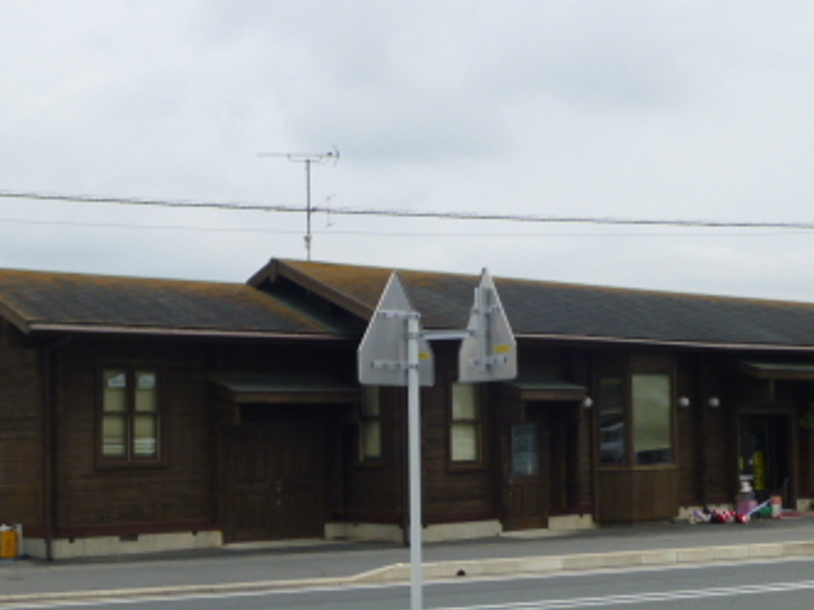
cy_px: 376
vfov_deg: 24.3
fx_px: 1410
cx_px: 480
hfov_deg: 32.1
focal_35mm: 60
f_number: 3.4
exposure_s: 1/1000
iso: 100
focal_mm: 5.6
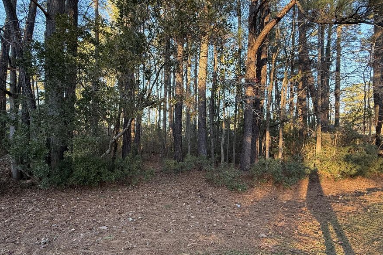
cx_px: 186
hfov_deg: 93.2
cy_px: 136
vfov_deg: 70.4
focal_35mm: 17
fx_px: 181
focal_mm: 2.22
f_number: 2.2
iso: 160
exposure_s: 1/99
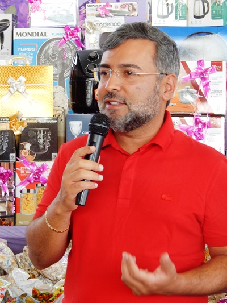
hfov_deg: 13.0
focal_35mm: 114
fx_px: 996
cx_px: 114
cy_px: 152
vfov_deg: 17.3
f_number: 4.6
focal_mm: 20.5
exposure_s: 1/30
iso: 125
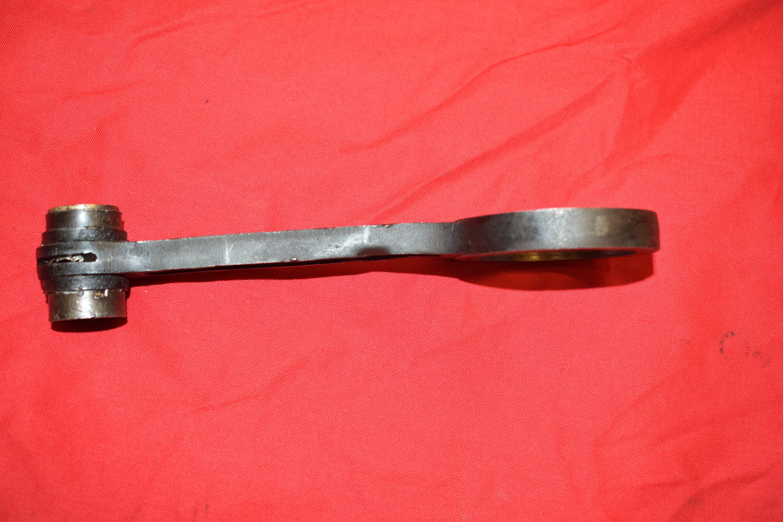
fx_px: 946
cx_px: 392
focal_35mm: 44
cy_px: 261
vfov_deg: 30.9
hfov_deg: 45.0
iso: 800
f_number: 5.6
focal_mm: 29
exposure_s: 1/125
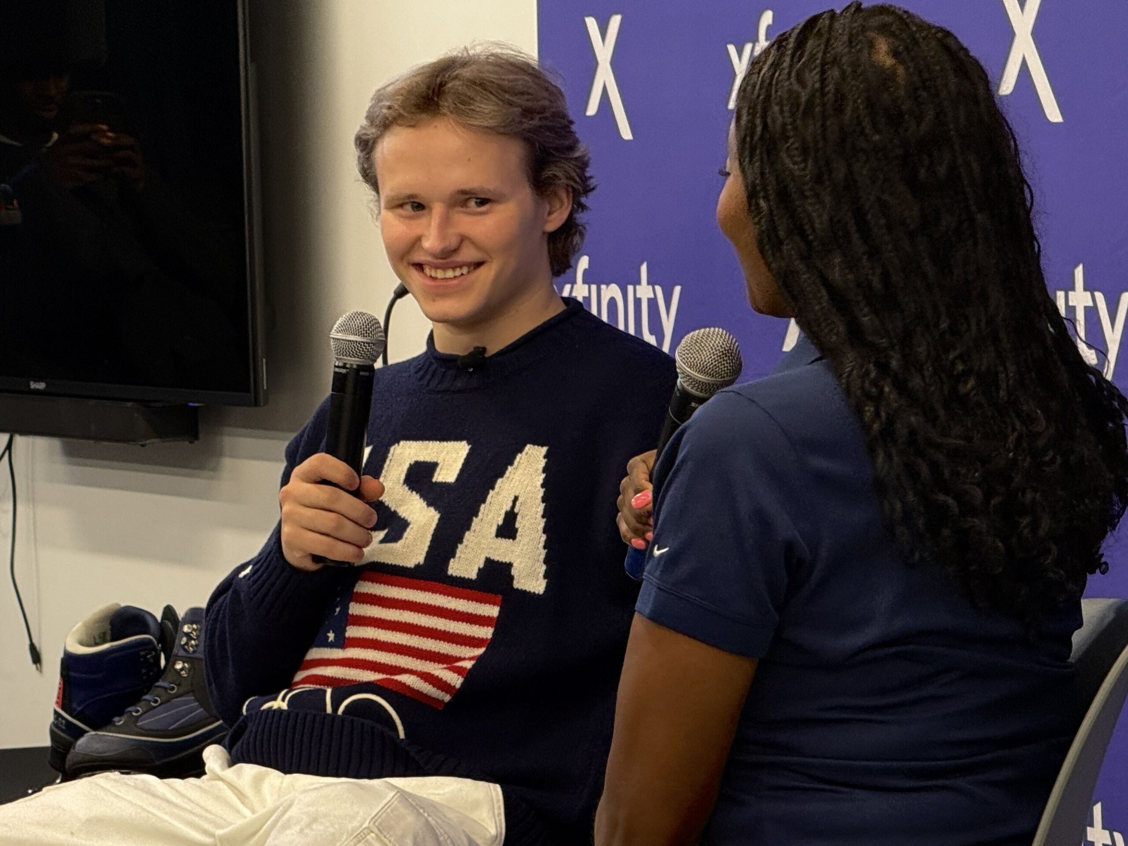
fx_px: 3910
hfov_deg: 16.4
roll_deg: +2.0
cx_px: 564
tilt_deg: -3.3
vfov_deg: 12.3
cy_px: 423
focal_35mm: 120
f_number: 2.8
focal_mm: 15.66
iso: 160
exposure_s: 1/60
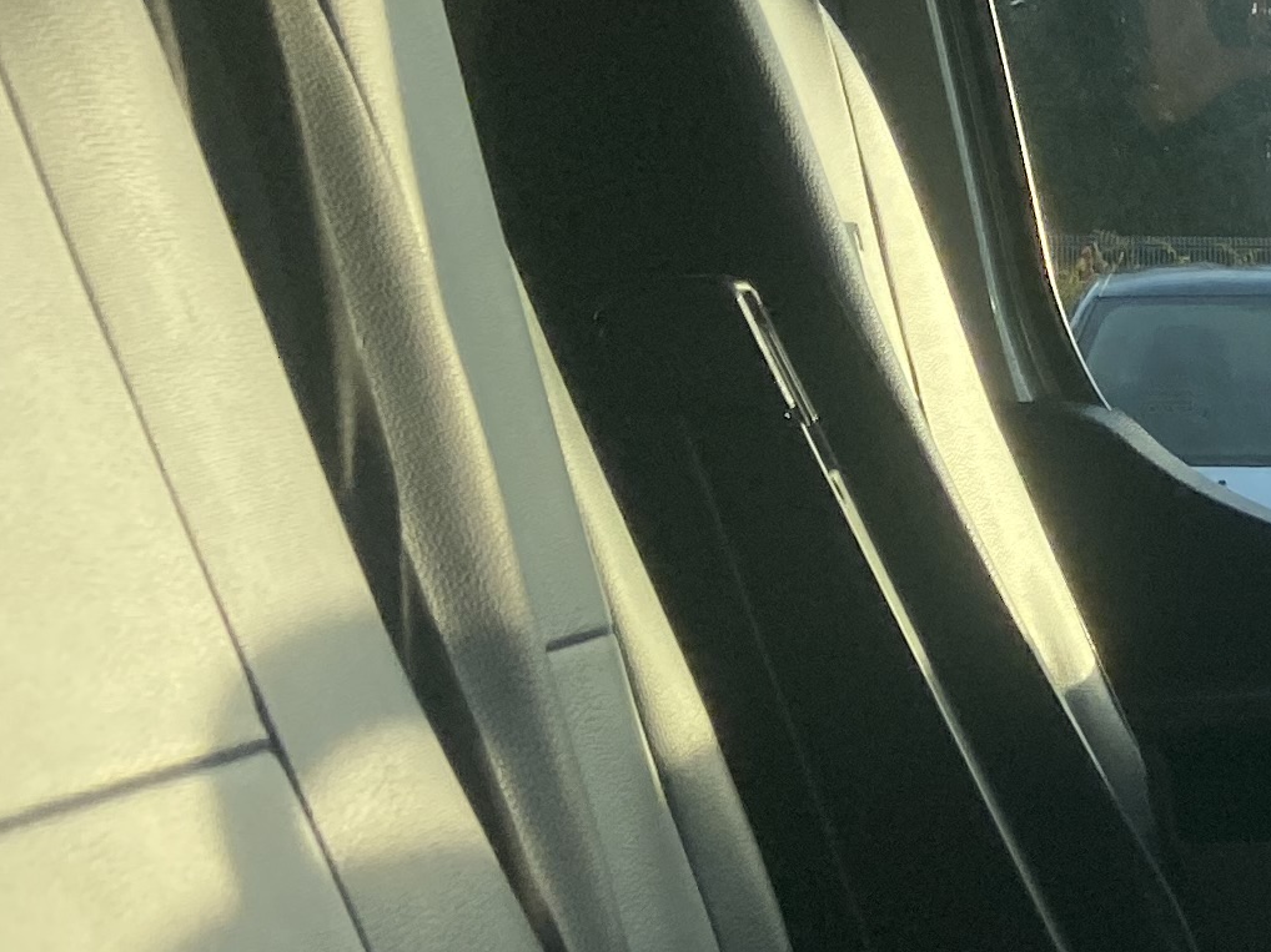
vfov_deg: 14.4
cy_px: 564
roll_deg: -1.0
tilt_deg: -5.9
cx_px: 2337
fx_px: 3781
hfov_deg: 16.0
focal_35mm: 103
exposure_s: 1/1701
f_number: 1.8
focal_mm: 4.25
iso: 32
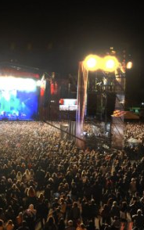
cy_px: 114
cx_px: -5
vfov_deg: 36.3
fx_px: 351
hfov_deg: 22.2
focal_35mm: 56
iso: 3200
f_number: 2.8
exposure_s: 1/40
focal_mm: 36
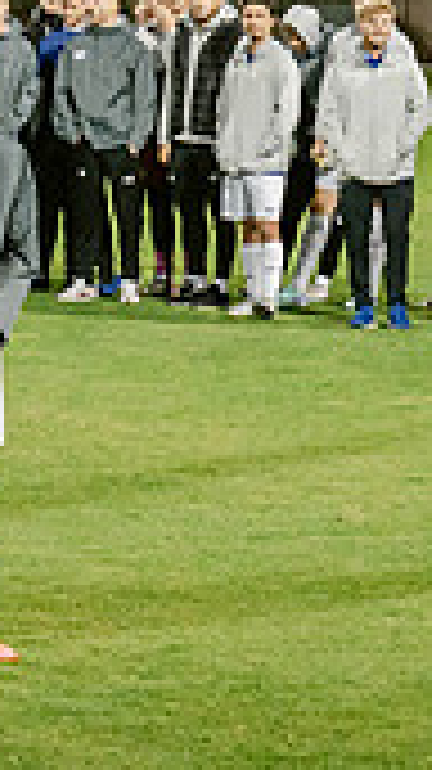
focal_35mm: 341
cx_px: -634
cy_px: 182
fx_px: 6955
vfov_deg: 6.3
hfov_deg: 3.5
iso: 2000
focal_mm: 70
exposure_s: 1/200
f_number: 4.5
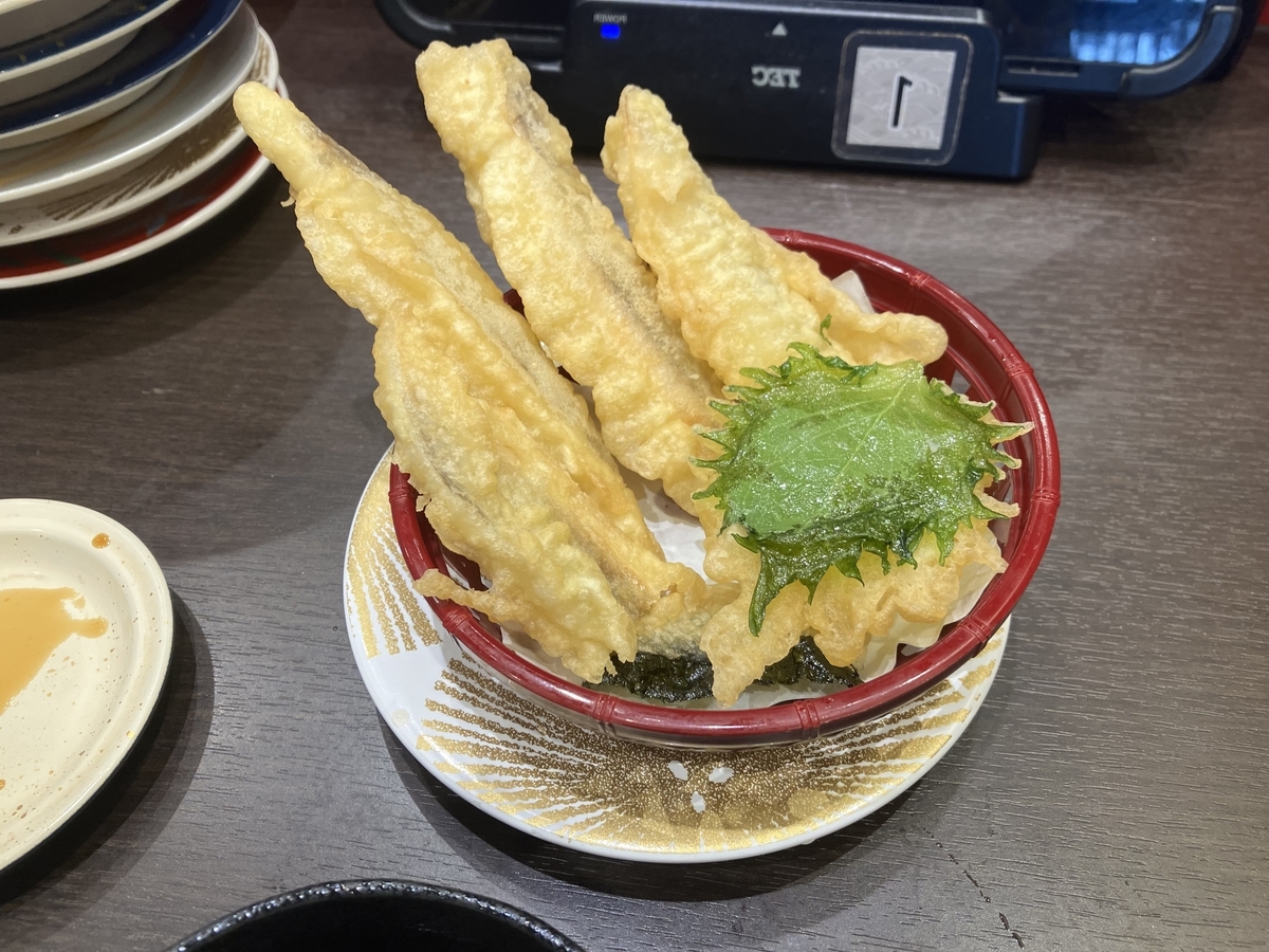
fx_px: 1026
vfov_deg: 49.7
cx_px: 634
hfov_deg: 63.4
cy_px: 476
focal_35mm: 28
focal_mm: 3.99
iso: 50
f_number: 1.8
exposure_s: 1/118
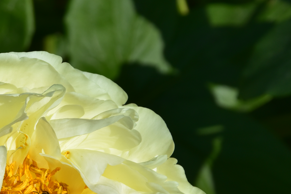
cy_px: 223
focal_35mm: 386
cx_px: -32
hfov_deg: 5.3
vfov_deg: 3.6
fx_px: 3120
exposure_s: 1/500
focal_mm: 92
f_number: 11
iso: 200
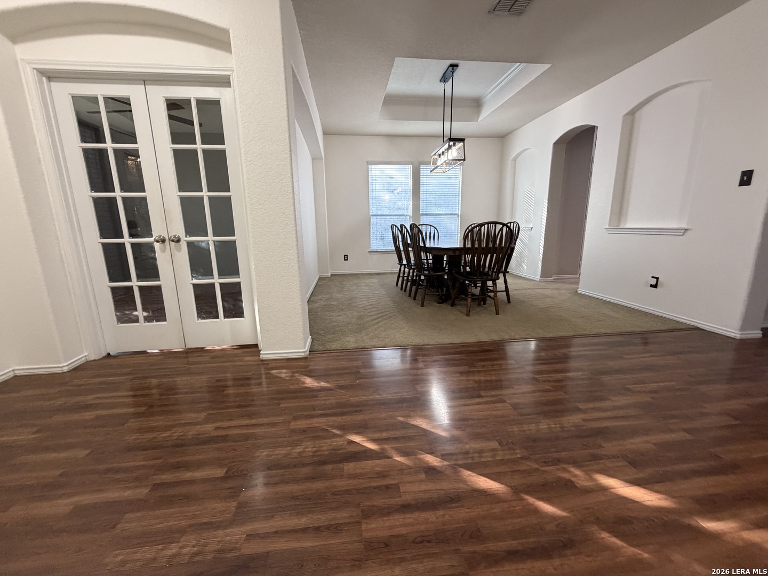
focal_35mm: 14
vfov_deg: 85.7
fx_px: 311
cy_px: 288
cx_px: 384
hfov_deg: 102.1
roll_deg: +1.6
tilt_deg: -11.7
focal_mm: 2.22
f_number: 2.2
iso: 320
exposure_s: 1/60
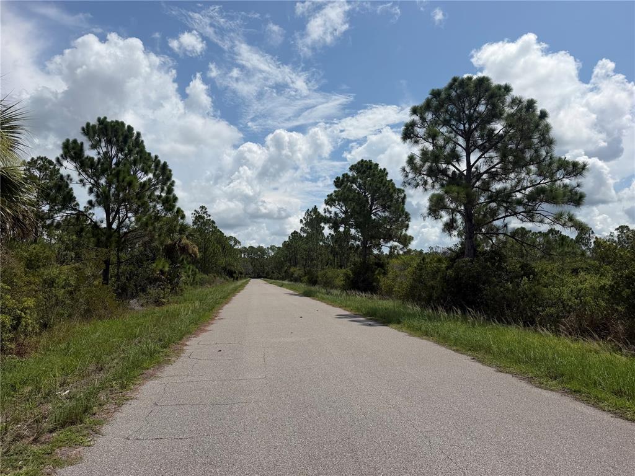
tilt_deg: +4.3
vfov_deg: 56.8
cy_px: 238
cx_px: 318
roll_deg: +0.1
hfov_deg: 71.6
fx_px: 440
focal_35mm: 24
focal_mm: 6.76
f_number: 1.78
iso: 100
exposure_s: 1/14286
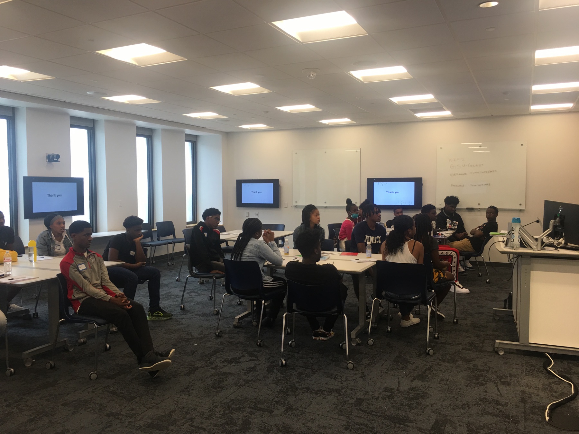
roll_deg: -0.6
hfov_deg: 61.7
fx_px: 485
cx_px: 290
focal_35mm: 29
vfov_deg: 48.2
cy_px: 217
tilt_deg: -2.4
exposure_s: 1/40
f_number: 2.2
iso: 25
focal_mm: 4.15
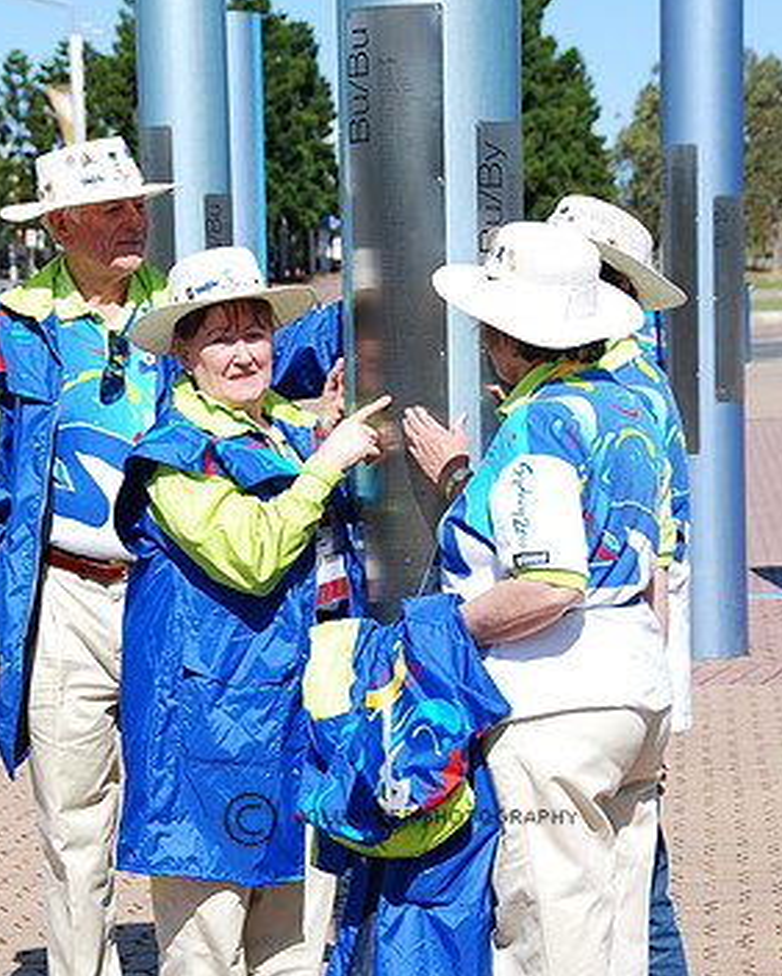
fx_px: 3642
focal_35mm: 126
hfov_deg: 12.3
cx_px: 379
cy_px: 518
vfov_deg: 15.3
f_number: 6.3
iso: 200
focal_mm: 70
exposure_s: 1/500
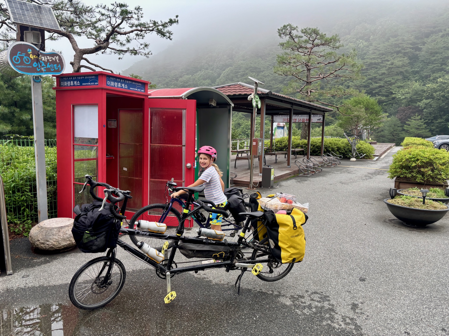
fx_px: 337
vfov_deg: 53.1
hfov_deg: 67.3
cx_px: 224
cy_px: 168
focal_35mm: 26
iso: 40
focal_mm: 5.96
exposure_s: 1/183
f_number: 1.6
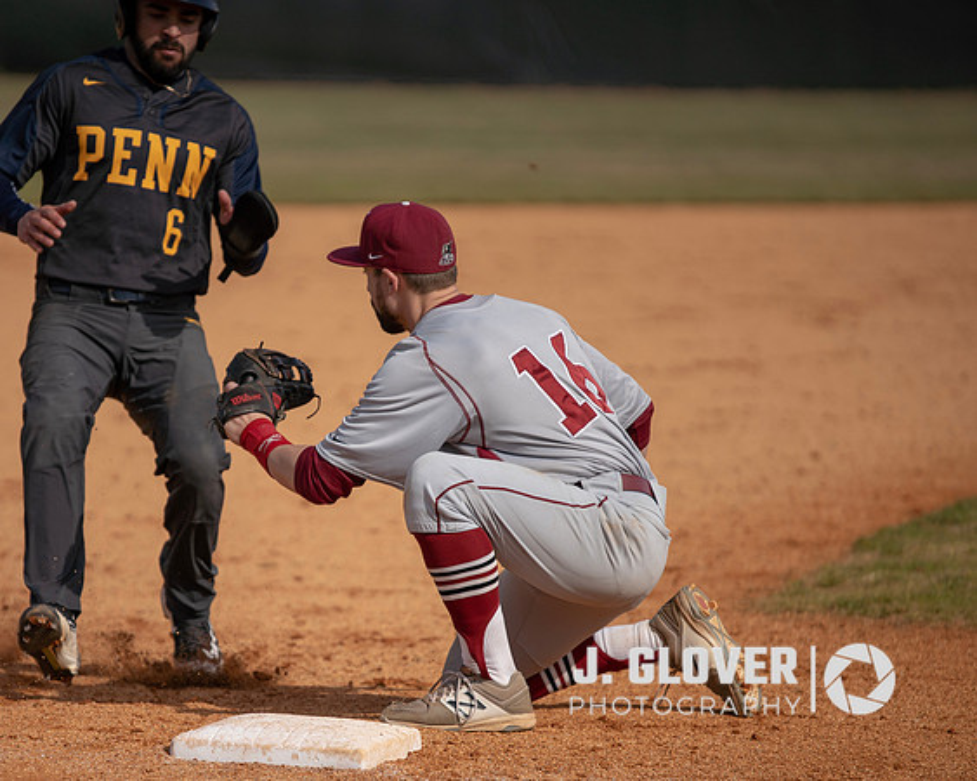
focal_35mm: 275
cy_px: 478
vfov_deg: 5.6
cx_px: 343
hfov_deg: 7.0
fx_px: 7961
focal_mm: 200
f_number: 2.8
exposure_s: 1/2000
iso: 100
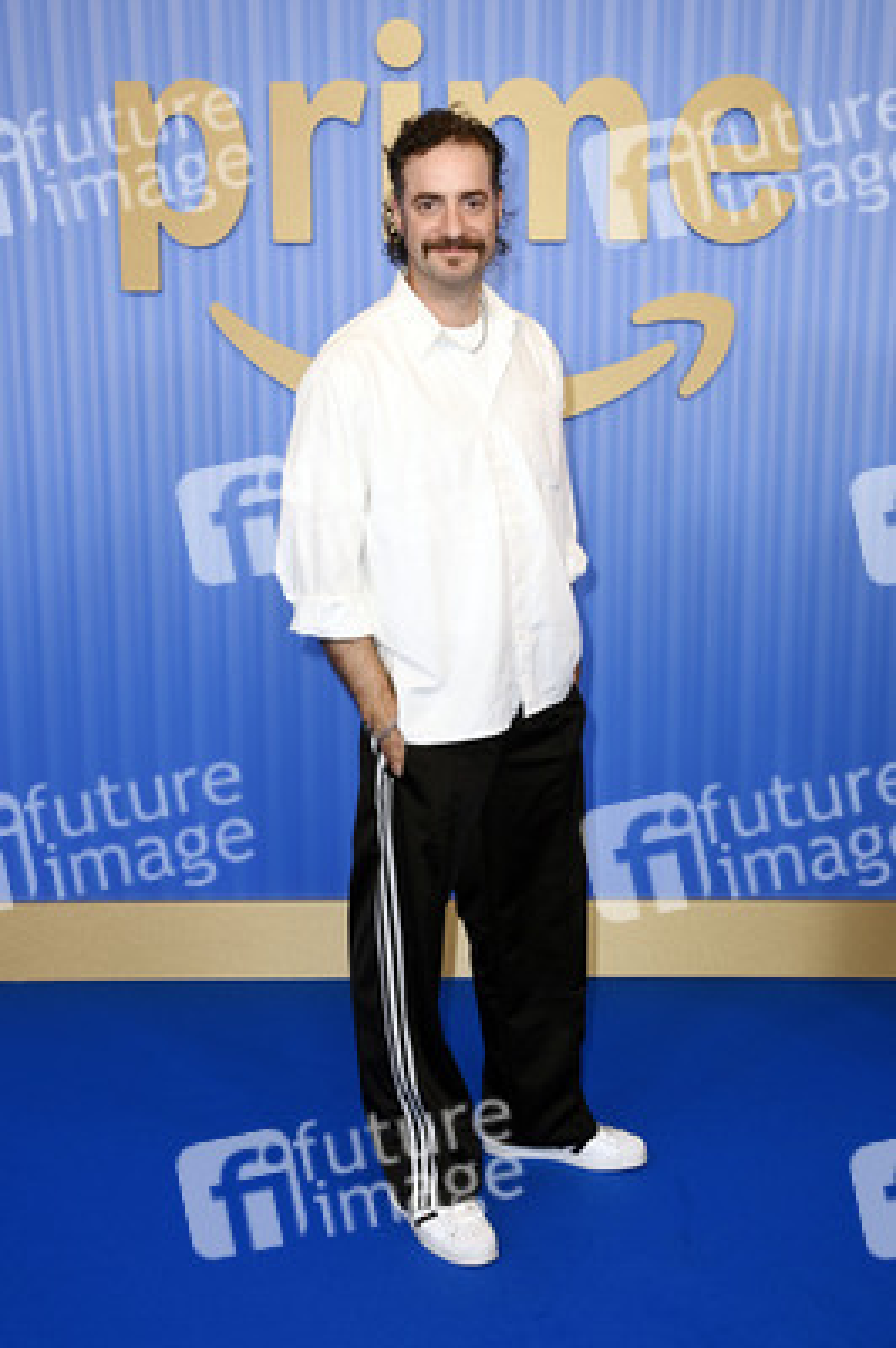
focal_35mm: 42
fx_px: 1571
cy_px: 674
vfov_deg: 46.4
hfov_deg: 31.8
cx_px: 448
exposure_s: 1/250
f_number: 5.6
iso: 400
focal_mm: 42
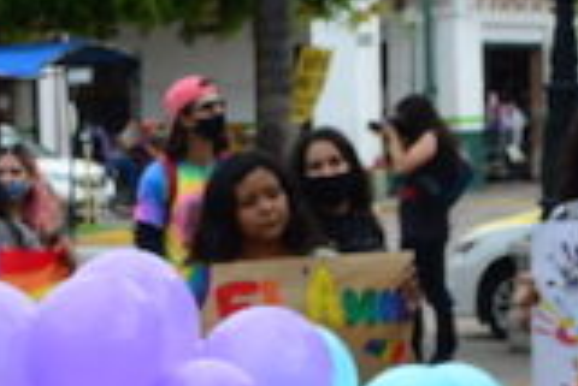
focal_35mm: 169
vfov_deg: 8.1
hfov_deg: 12.0
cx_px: 18
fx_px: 2716
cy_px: 267
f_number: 7.1
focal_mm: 20
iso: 100
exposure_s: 1/100
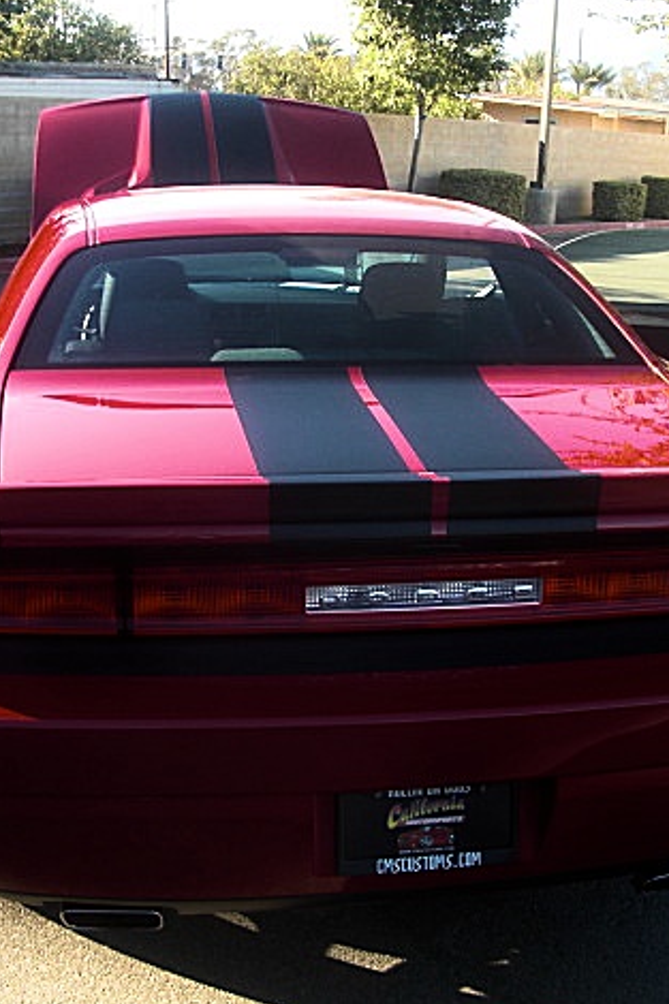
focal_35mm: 51
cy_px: 500
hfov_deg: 26.4
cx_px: 299
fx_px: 1423
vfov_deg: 38.9
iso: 50
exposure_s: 1/125
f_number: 2.8
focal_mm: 6.3
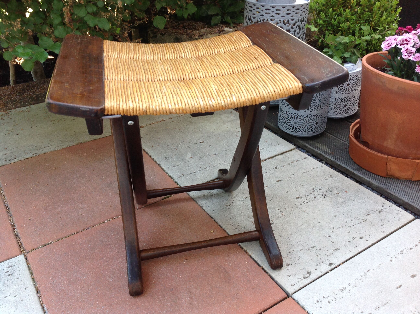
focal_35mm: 35
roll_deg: -0.1
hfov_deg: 52.7
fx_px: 424
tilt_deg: -32.1
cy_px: 157
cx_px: 210
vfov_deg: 40.6
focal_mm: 4.28
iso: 80
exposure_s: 1/60
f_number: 2.4
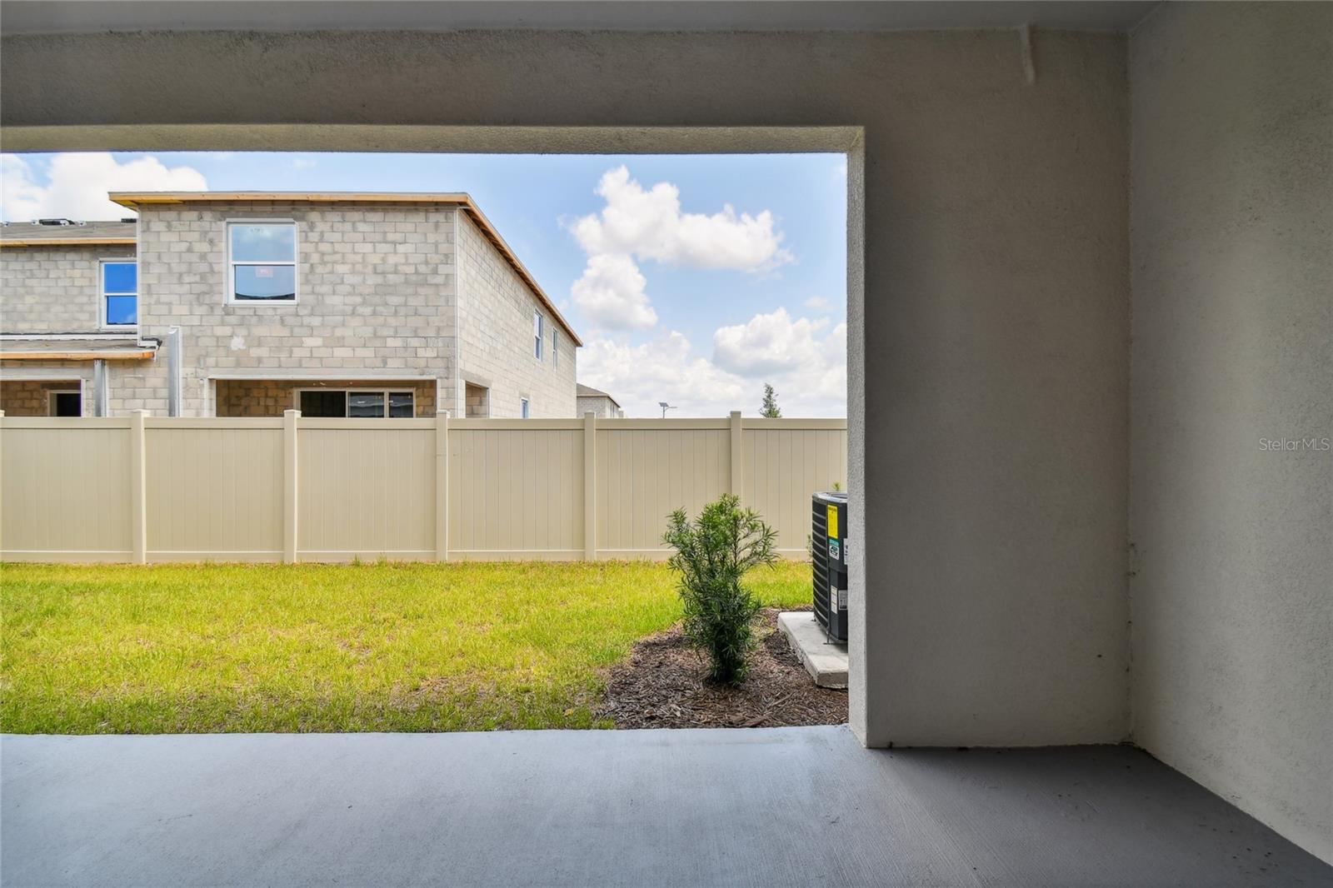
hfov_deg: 100.4
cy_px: 444
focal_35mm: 15
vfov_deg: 77.3
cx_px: 666
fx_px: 555
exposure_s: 1/160
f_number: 7.1
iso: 100
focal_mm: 10
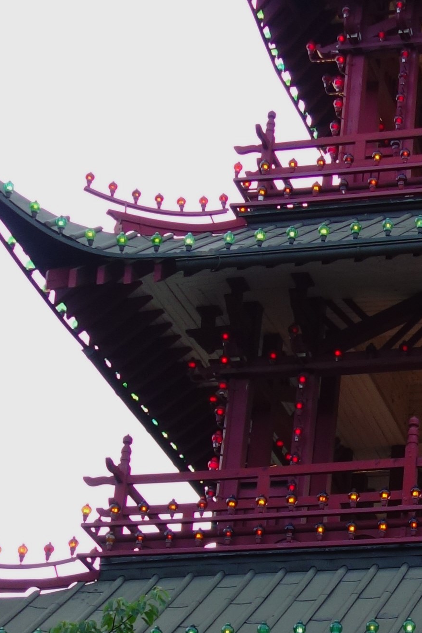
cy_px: 458
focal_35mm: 116
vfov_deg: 17.6
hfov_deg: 11.6
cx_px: 511
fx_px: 2039
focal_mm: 10.4
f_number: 1.8
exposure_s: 1/400
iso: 125
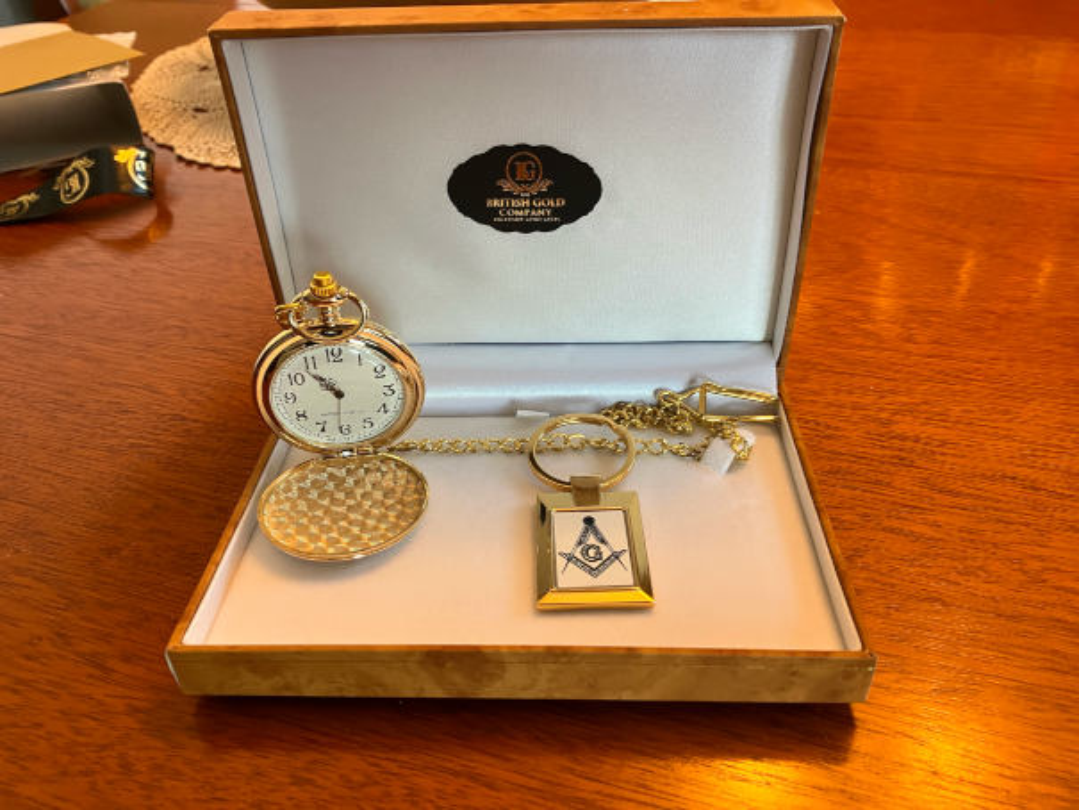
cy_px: 405
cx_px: 540
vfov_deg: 49.8
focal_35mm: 28
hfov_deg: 63.4
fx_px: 873
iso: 100
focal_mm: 3.99
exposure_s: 1/50
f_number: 1.8
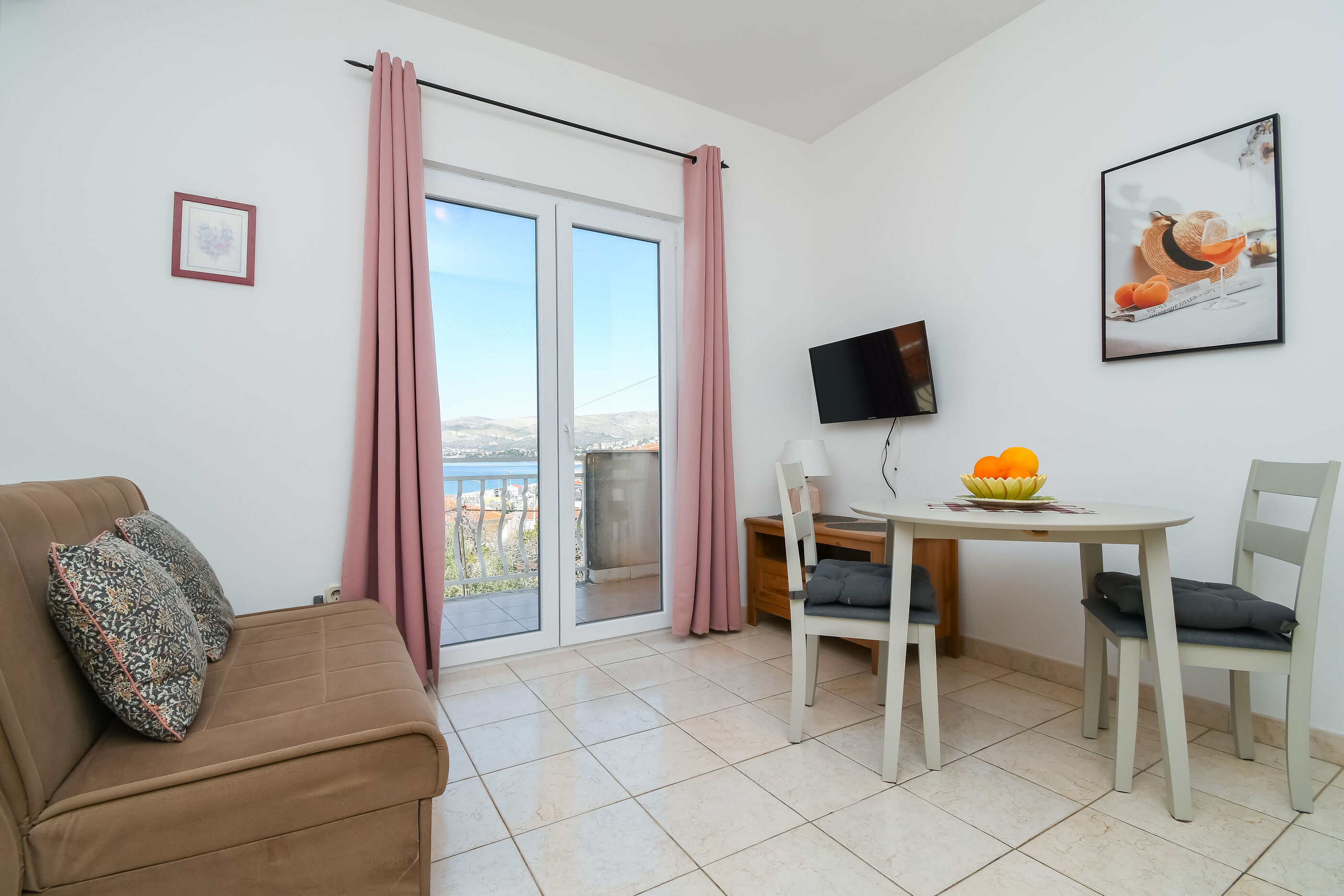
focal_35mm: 15
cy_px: 448
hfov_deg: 100.4
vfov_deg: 77.3
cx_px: 672
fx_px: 560
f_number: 9
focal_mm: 10
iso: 160
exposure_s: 1/160
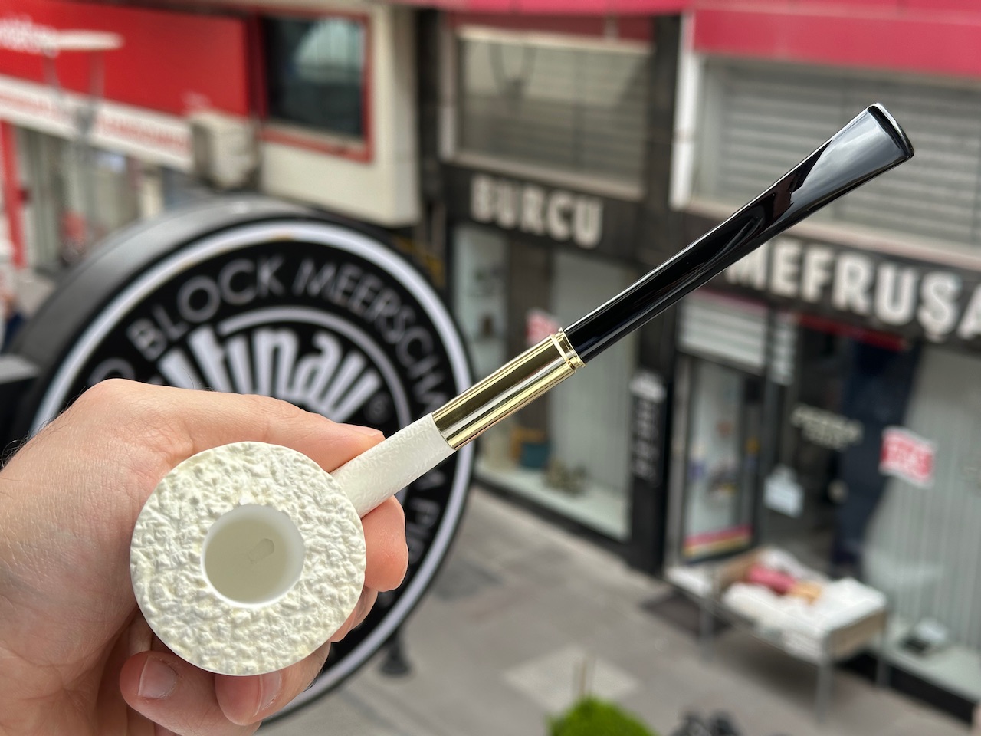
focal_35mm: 48
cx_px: 490
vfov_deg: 30.3
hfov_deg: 39.7
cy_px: 368
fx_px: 1360
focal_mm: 6.86
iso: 64
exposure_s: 1/919
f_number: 1.78
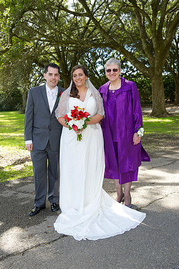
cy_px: 136
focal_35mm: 39
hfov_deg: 34.1
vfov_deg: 49.6
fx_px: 292
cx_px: 91
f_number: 5.6
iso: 320
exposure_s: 1/200
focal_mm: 38
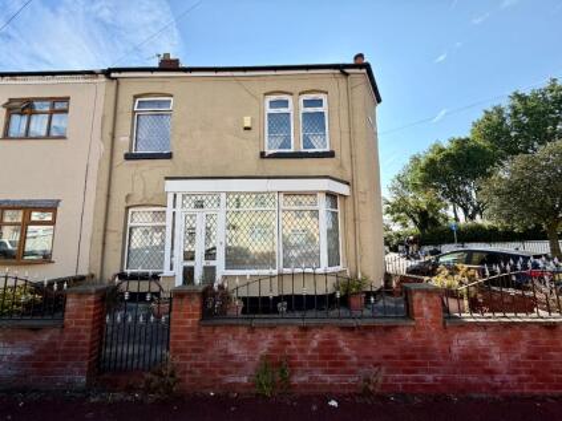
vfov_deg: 85.6
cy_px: 210
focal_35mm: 14
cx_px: 281
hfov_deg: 102.1
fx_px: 227
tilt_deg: +7.0
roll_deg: +1.1
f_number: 2.2
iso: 32
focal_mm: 2.22
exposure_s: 1/770
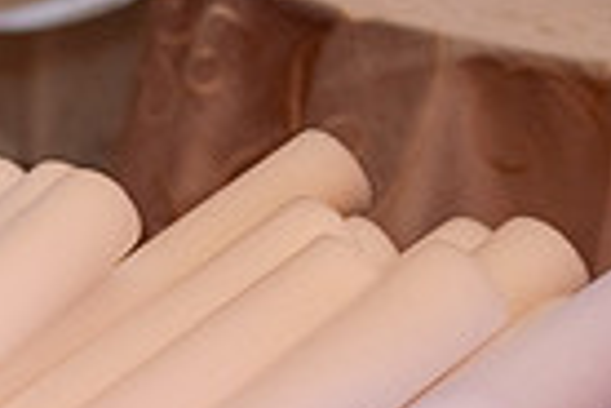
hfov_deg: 10.8
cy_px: 548
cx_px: -669
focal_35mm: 172
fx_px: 2919
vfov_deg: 7.9
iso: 2000
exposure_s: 1/200
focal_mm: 41
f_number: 4
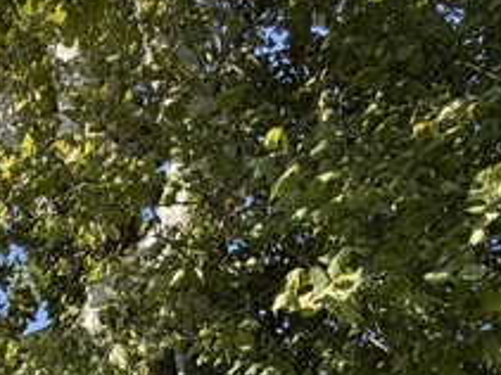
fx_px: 767
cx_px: 26
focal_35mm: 53
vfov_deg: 22.0
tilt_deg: +11.1
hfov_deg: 33.7
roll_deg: -0.2
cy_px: 586
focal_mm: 2.22
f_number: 2.2
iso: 50
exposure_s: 1/502
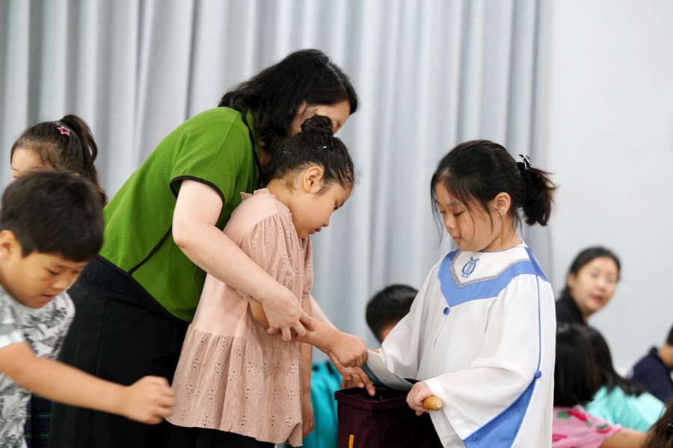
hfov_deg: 17.3
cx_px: 336
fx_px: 2206
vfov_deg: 11.6
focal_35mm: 118
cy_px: 224
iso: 1600
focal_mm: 118
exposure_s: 1/160
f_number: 3.5
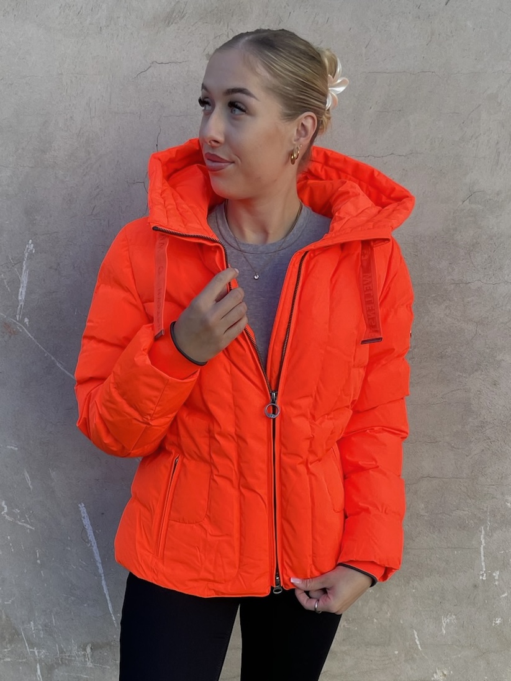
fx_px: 512
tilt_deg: -17.9
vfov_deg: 67.3
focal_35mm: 26
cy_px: 340
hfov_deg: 53.1
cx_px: 256
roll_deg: +0.2
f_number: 1.6
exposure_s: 1/651
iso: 32
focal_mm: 4.2
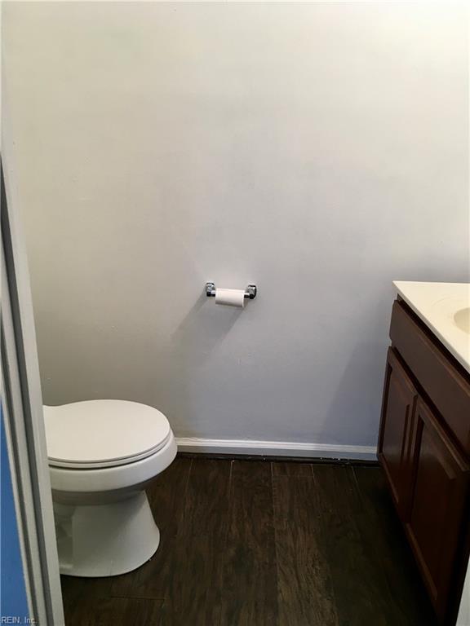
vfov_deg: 61.7
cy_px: 313
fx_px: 525
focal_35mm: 29
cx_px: 235
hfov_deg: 48.2
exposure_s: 1/30
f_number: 2.2
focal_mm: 4.15
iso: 32
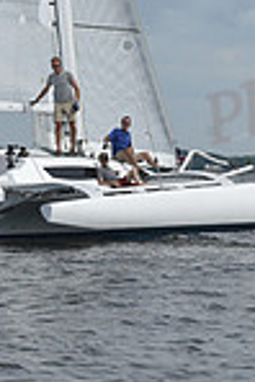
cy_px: -281
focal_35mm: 274
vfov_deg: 7.3
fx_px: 2904
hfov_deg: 5.0
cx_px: 73
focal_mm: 70
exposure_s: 1/1250
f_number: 10
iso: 320
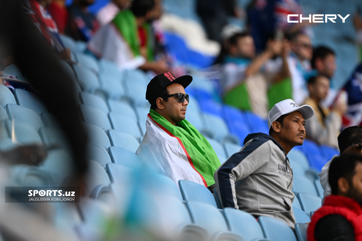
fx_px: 6032
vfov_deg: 2.3
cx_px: 181
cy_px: 120
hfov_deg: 3.4
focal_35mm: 600
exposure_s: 1/1000
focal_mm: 600
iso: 1250
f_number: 4
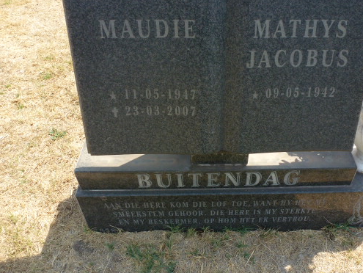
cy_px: 126
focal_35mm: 31
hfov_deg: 57.8
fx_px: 325
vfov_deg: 45.5
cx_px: 220
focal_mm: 4.3
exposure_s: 1/250
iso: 100
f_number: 4
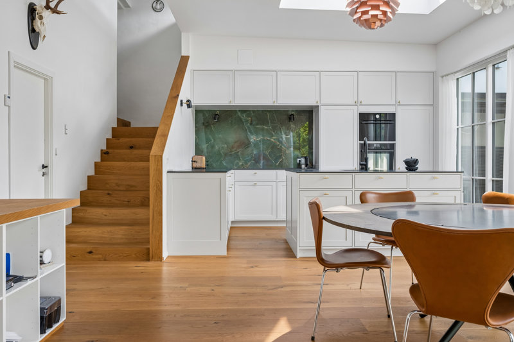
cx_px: 257
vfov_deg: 43.6
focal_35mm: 30
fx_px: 428
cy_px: 171
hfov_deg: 61.9
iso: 400
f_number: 5
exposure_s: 1/100
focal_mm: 30
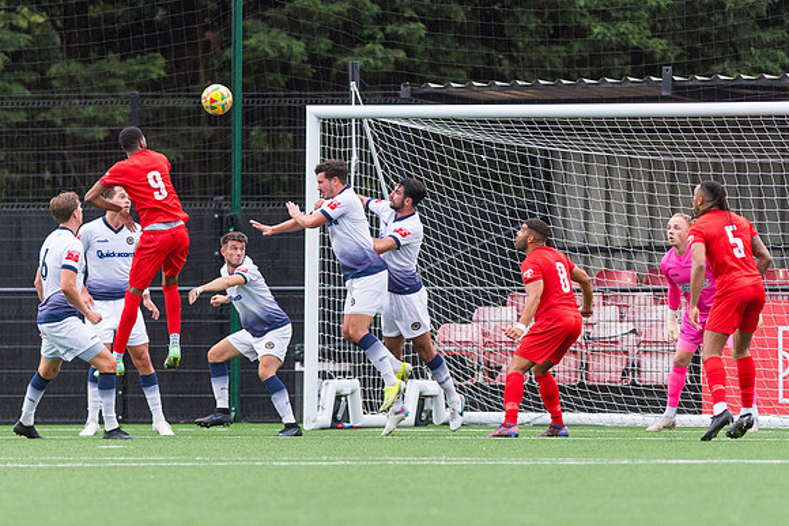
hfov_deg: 4.0
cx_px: 370
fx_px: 11382
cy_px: 259
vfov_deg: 2.6
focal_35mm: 519
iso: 1600
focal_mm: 300
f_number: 2.8
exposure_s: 1/1600
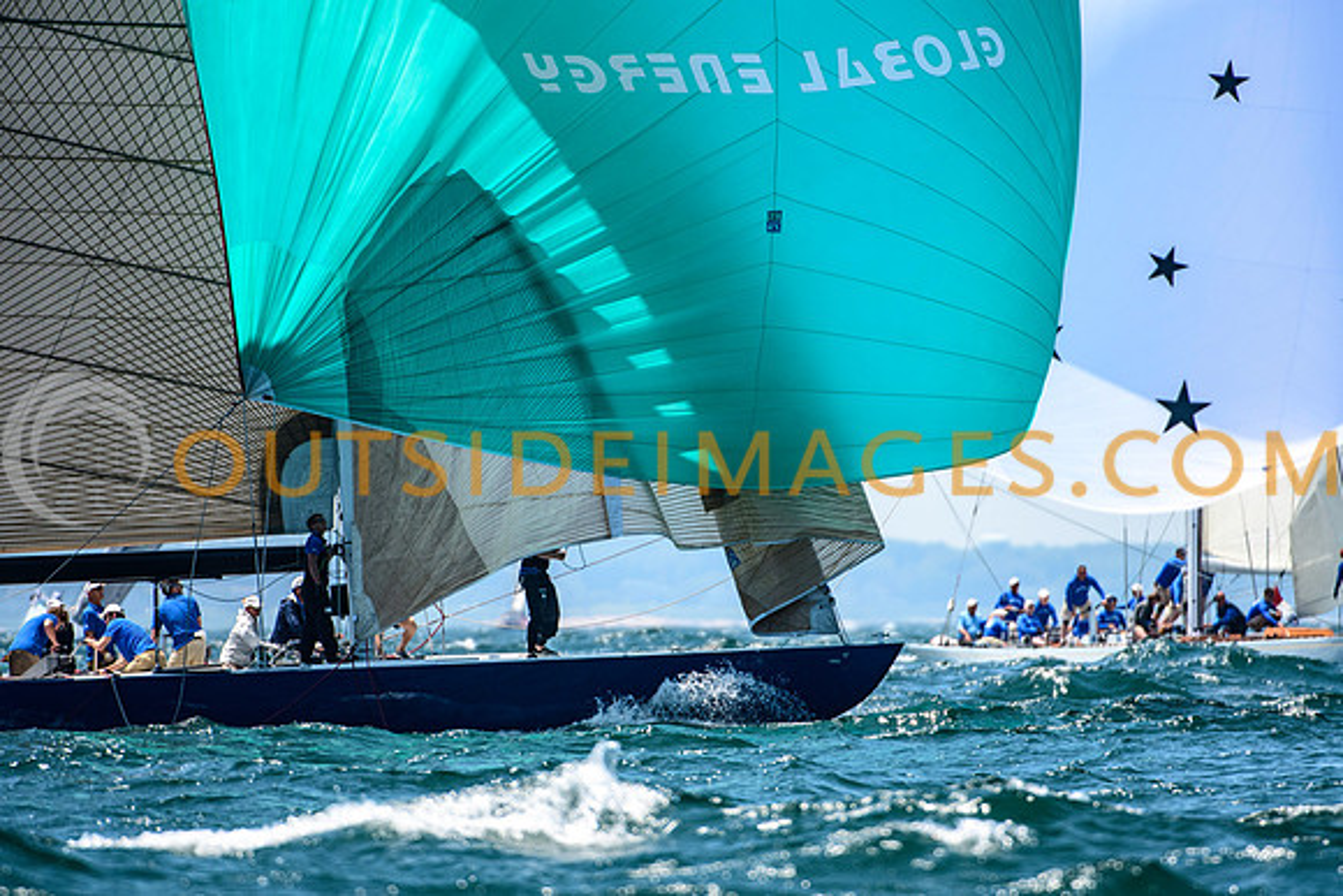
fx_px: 22388
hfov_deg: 3.4
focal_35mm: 600
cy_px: 448
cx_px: 672
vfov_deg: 2.3
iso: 400
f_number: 5
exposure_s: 1/2500
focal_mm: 400
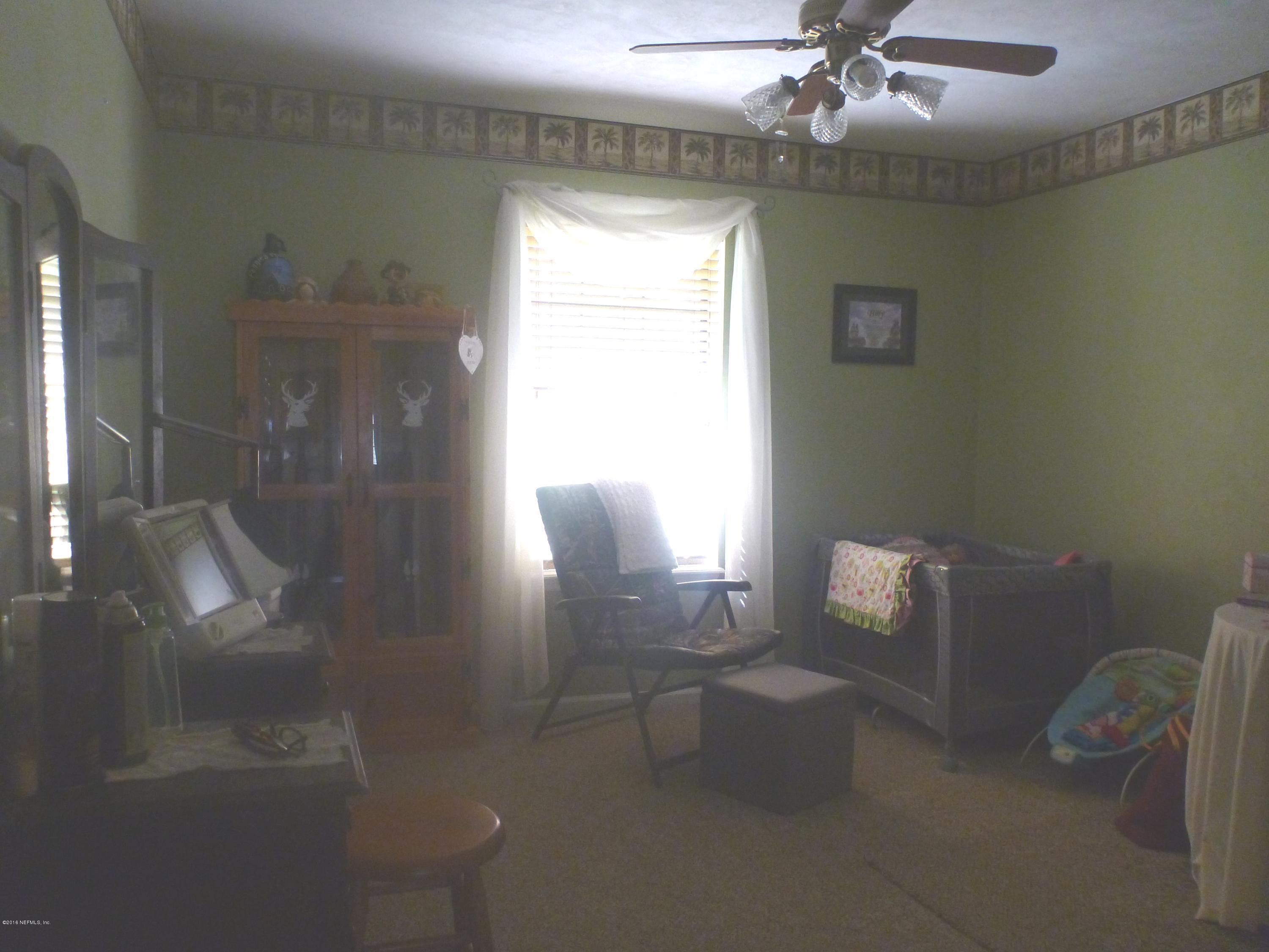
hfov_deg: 63.4
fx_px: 1026
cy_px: 476
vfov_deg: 49.7
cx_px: 634
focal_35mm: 28
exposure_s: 1/30
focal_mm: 4.9
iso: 400
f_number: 3.3
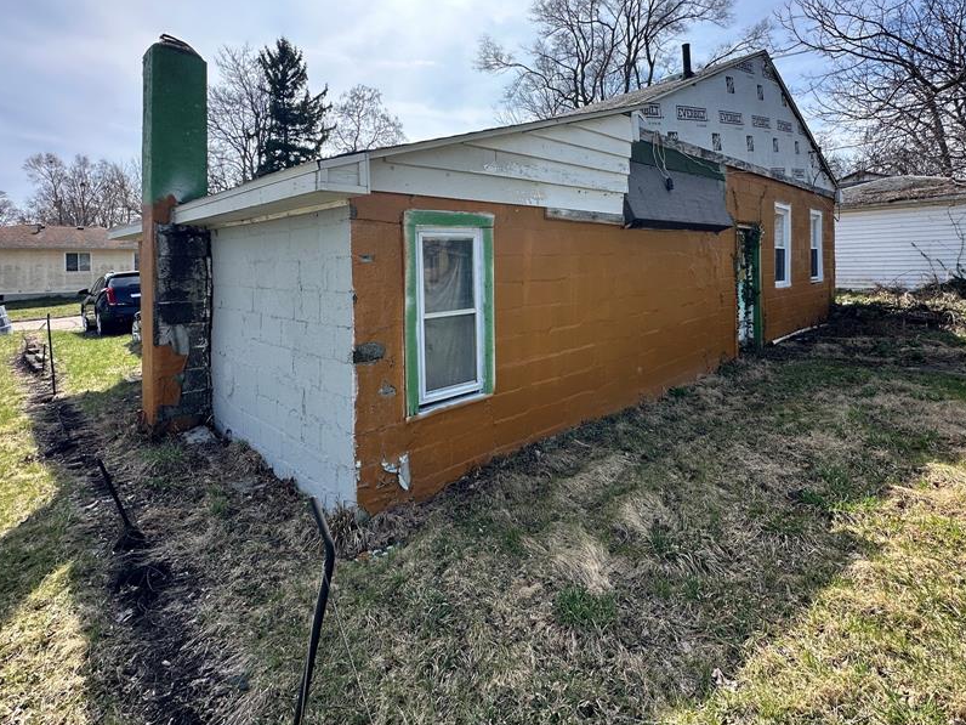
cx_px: 532
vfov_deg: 70.4
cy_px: 268
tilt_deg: +0.3
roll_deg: +1.9
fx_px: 502
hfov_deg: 87.5
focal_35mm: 18
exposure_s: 1/754
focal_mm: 2.22
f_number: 2.2
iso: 40
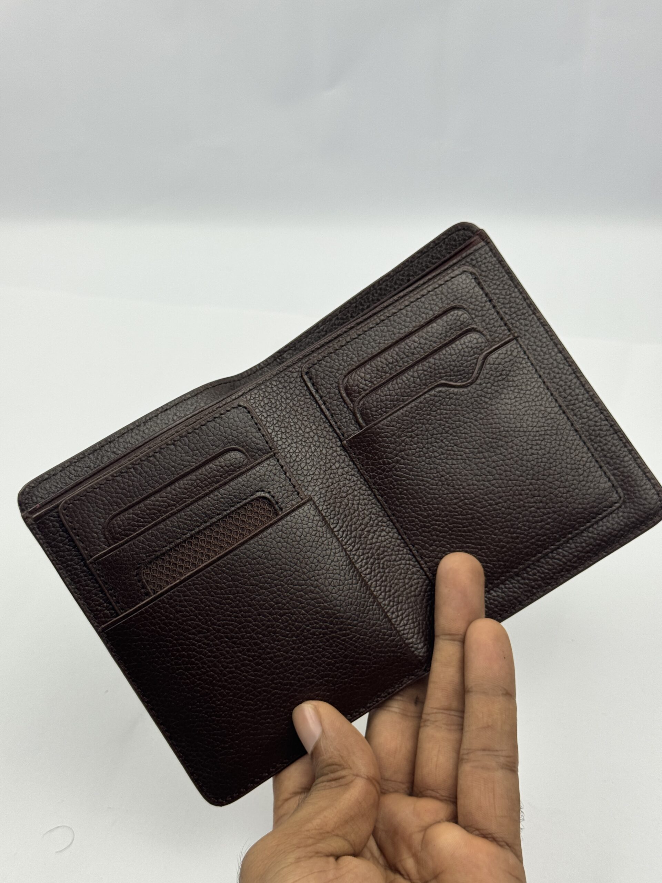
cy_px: 442
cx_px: 331
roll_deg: +8.6
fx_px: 1224
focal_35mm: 48
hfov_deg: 30.3
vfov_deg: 39.7
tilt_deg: -40.3
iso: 64
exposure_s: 1/404
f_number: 1.78
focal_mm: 6.76
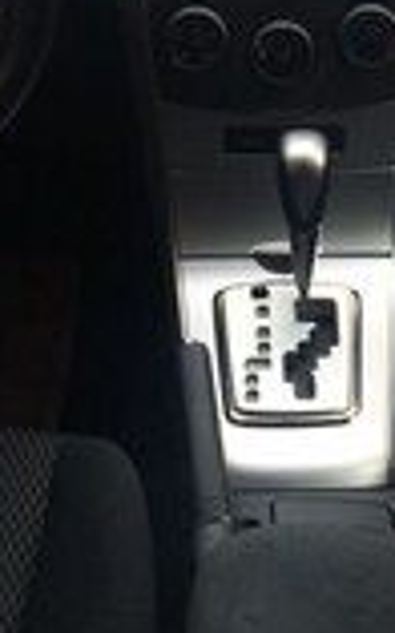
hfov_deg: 13.5
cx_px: 254
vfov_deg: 19.5
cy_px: -218
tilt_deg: -20.5
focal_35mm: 97
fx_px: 1672
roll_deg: -1.5
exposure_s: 1/297
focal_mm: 4.15
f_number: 2.2
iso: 32
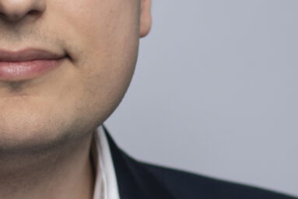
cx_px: -56
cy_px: 152
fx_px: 4705
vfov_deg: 2.4
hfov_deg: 3.6
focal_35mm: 568
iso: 100
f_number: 3.2
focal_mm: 85
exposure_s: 1/125
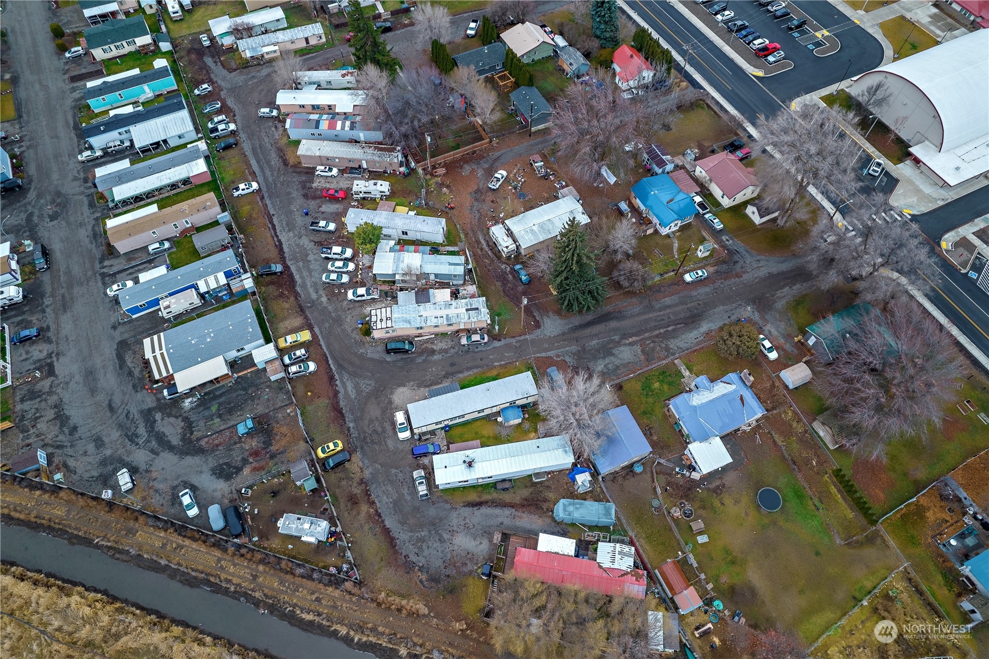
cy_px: 330
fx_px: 604
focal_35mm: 22
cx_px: 494
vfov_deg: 57.2
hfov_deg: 78.6
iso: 100
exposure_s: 1/13
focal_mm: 8.38
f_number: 2.8
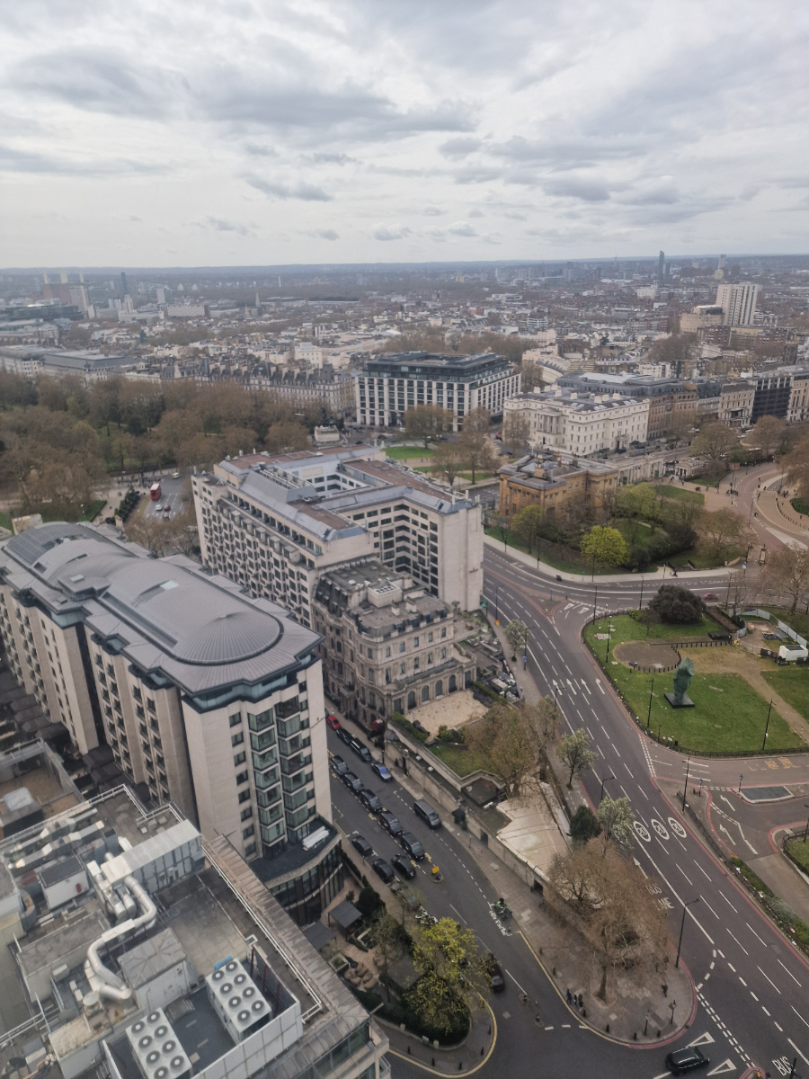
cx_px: 404
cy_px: 540
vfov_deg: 73.9
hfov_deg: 58.9
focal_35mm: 23
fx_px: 717
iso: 50
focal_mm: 6.4
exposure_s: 1/826
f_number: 1.8
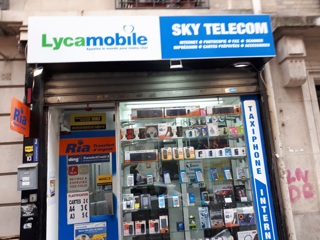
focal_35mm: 27
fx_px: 250
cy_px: 120
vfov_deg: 51.4
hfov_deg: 65.3
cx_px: 160
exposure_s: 1/50
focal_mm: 3.6
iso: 50
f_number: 1.9
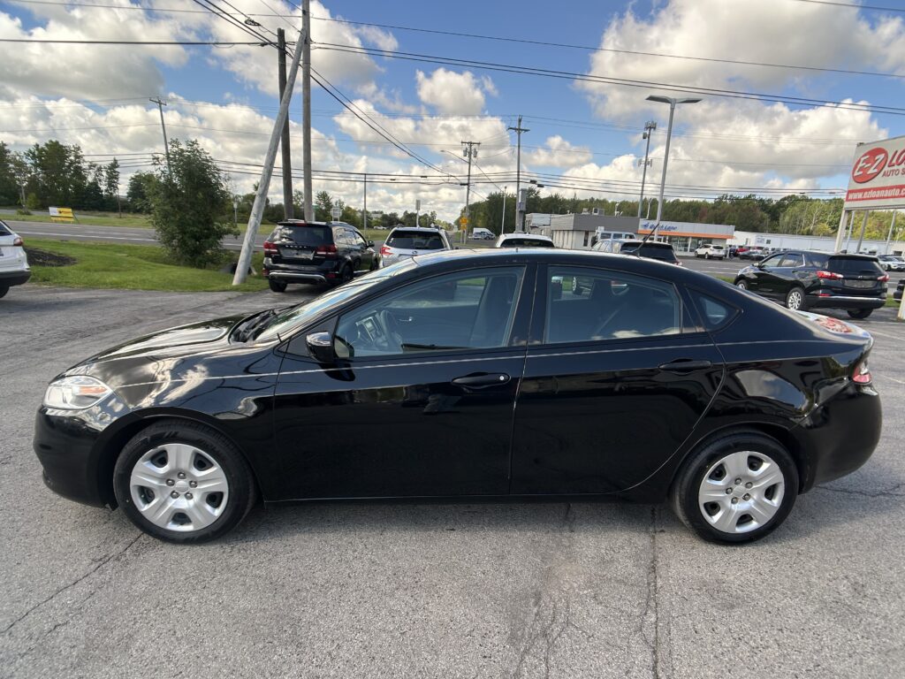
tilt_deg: -13.0
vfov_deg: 53.1
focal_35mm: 26
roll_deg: -3.3
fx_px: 680
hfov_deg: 67.3
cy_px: 340
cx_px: 452
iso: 50
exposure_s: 1/2045
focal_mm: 5.7
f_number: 1.5
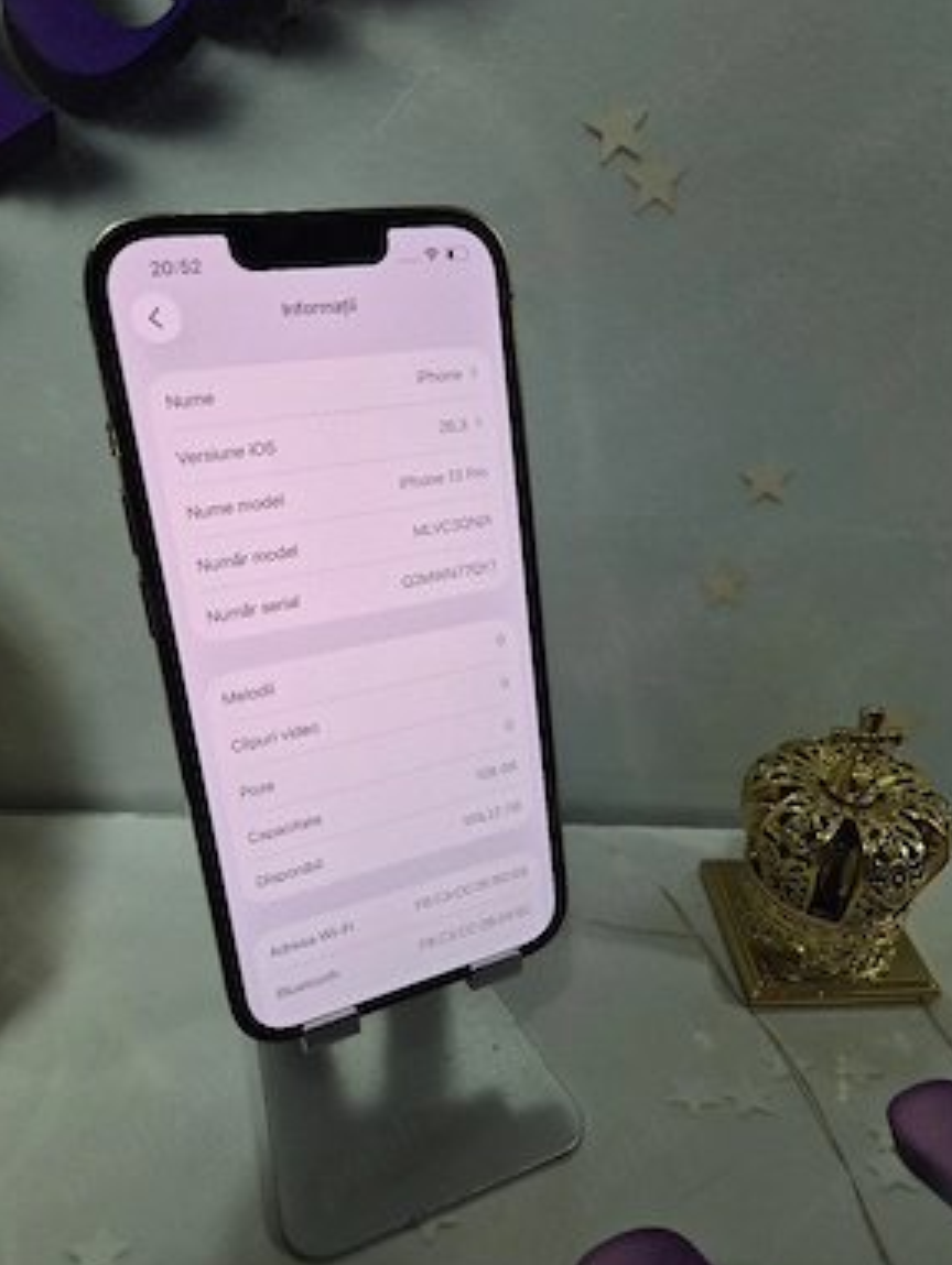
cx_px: 486
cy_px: 647
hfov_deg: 56.9
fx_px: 879
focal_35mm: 24
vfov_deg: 71.5
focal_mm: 5.4
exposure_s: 1/60.2
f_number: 1.8
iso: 125
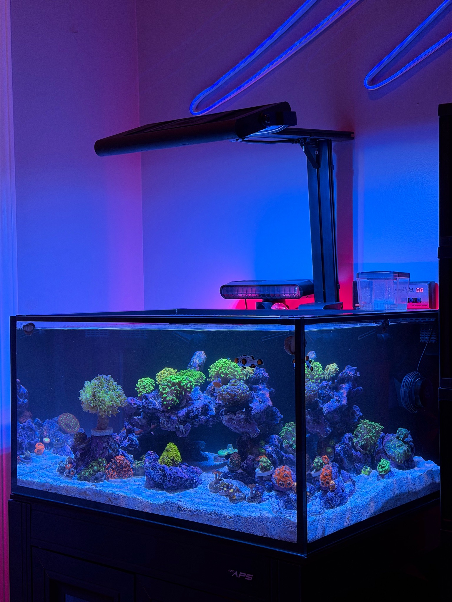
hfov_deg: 30.3
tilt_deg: -1.0
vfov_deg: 39.7
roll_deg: +1.5
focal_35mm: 48
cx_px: 226
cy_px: 301
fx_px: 836
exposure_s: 1/43
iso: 250
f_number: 1.78
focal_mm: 6.76
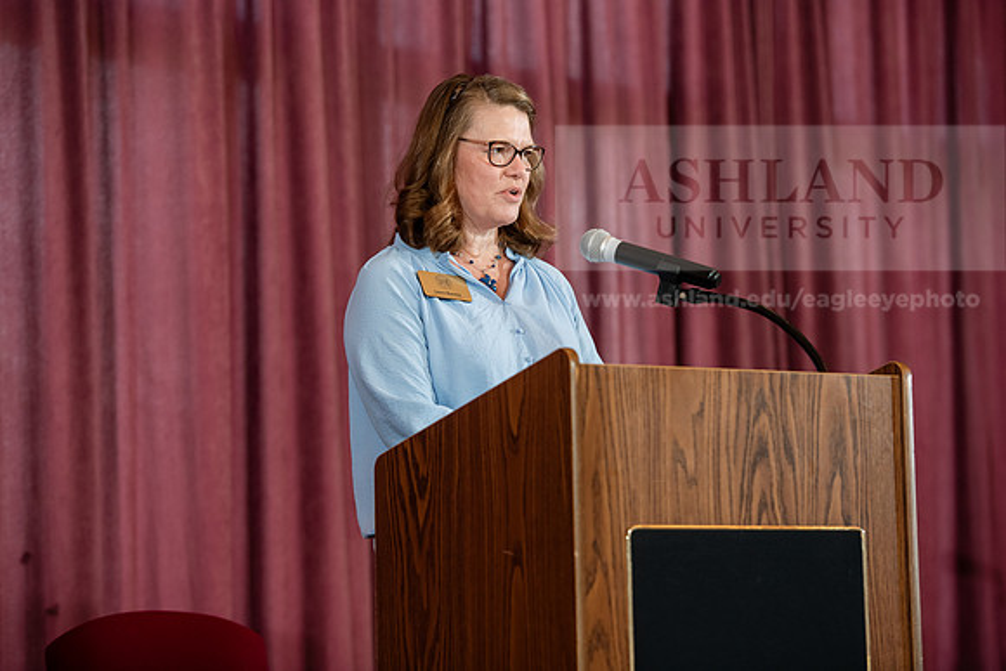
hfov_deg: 17.1
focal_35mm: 120
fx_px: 3354
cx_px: 503
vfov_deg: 11.4
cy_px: 336
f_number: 3.5
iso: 1250
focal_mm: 120
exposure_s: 1/200
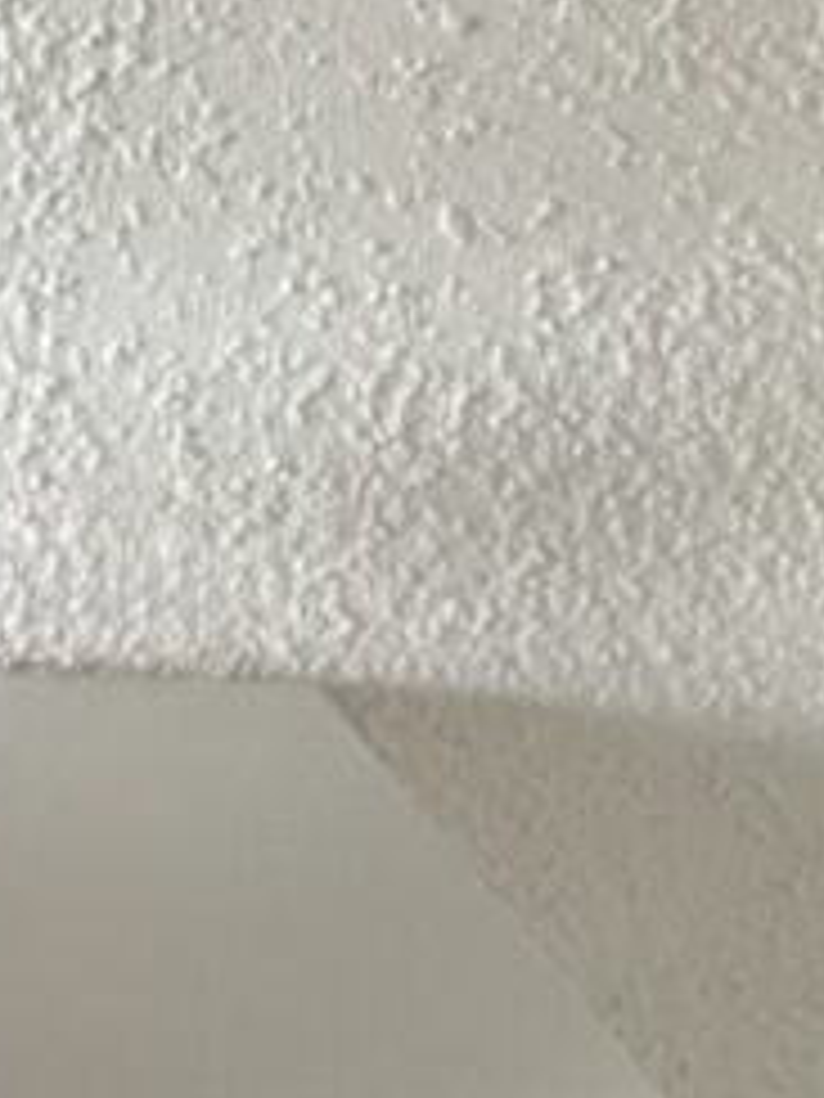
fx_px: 3460
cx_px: -567
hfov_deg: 12.6
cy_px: -50
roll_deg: -2.2
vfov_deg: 17.5
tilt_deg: -6.9
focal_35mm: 109
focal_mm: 5.1
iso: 320
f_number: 1.6
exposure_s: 1/60
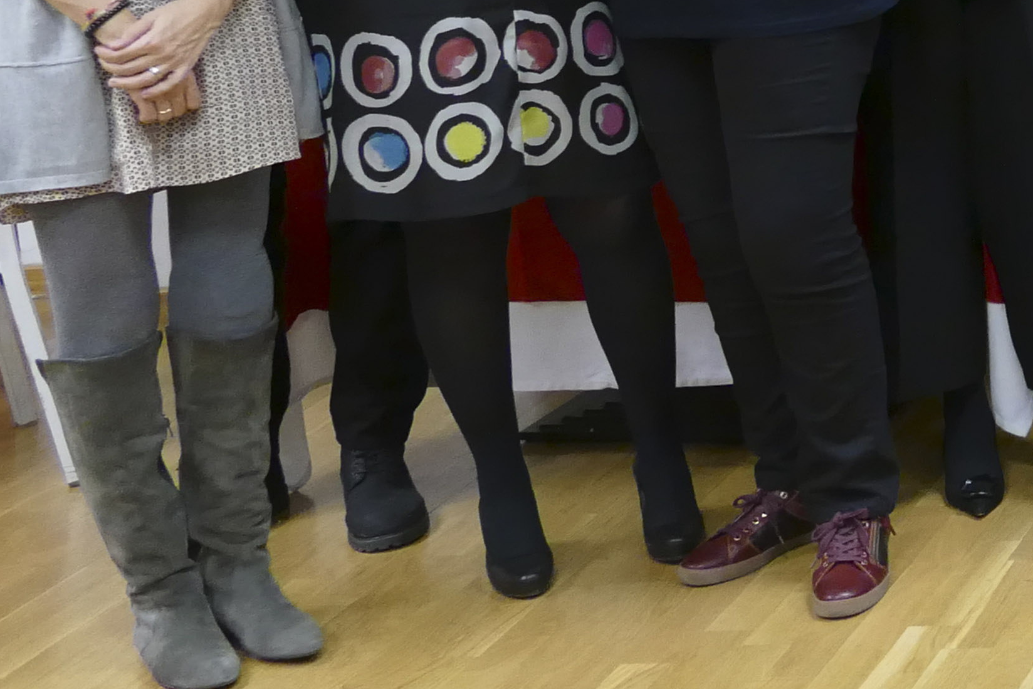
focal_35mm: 83
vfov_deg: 15.9
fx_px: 2382
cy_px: -114
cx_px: 1633
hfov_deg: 20.3
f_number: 2.8
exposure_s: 1/60
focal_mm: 9.12
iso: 800
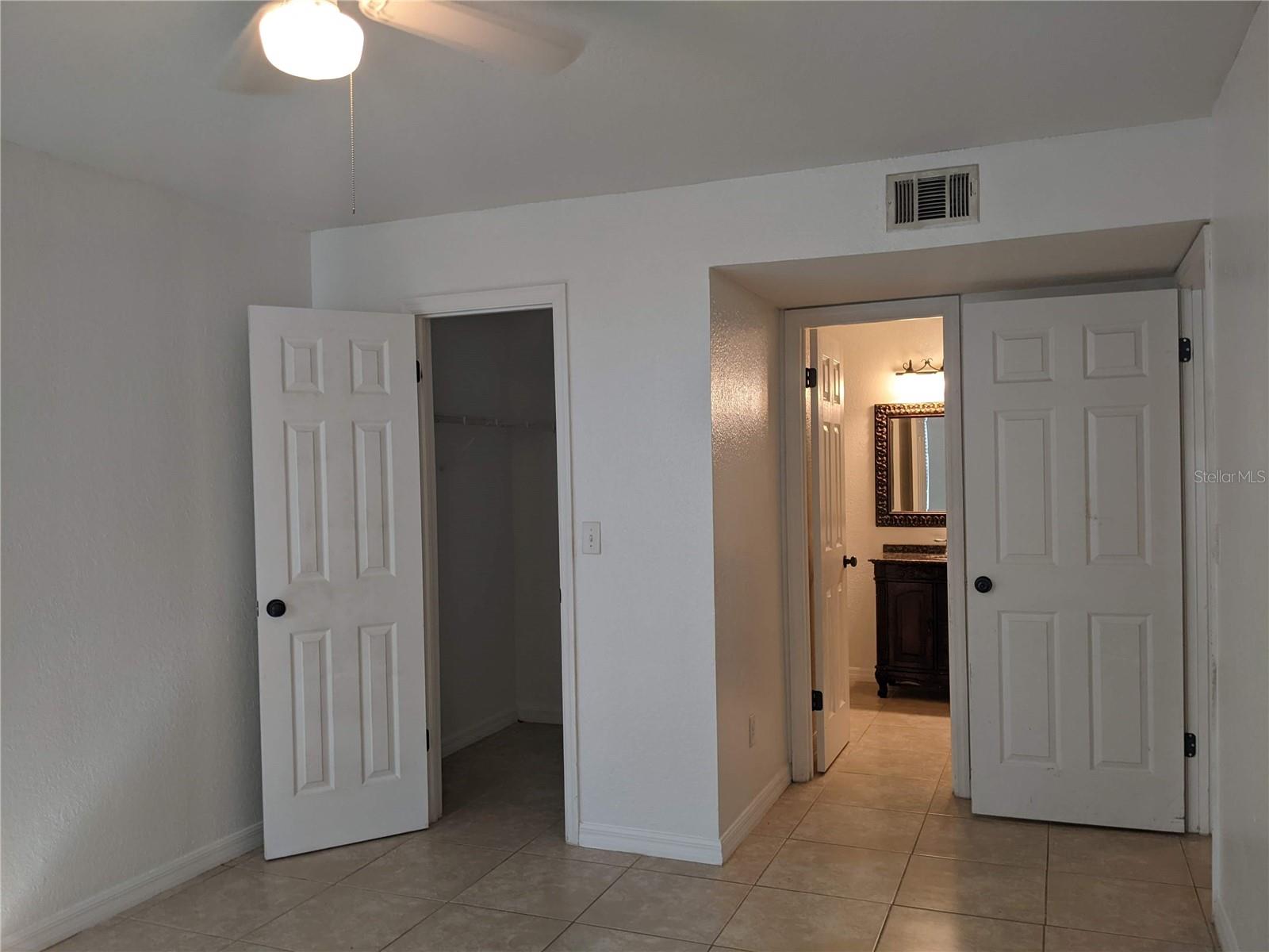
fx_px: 990
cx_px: 634
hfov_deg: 65.3
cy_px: 476
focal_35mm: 27
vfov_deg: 51.4
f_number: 1.8
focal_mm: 4.44
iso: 110
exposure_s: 1/59.9
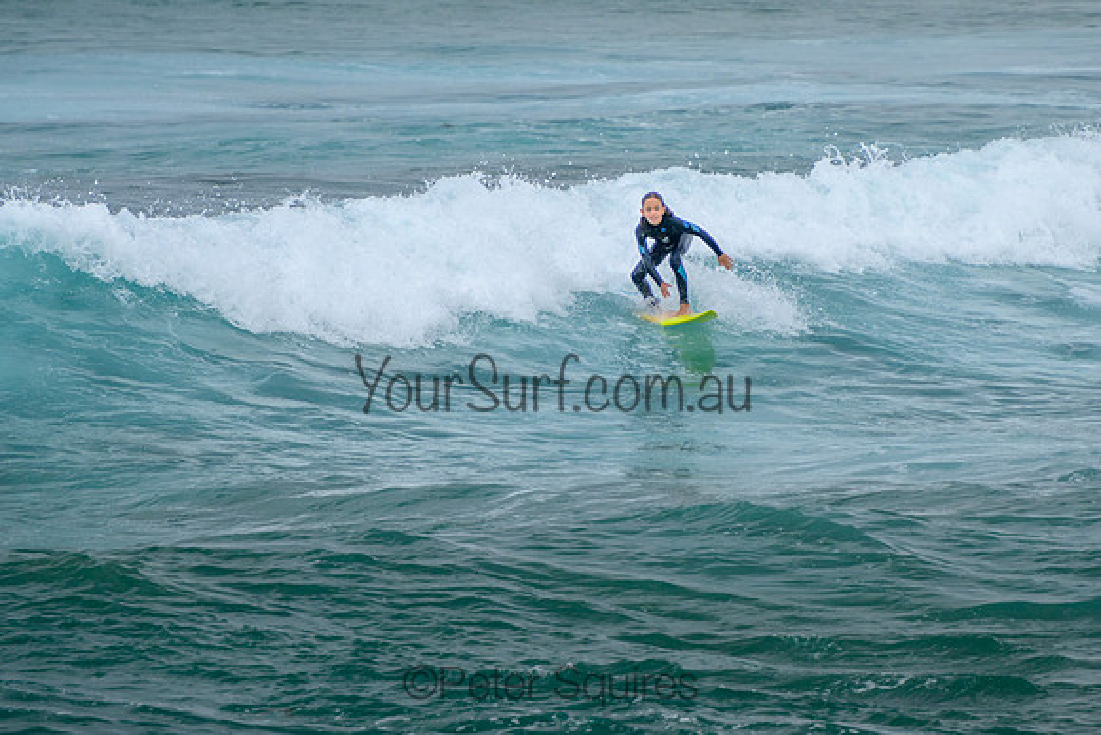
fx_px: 16826
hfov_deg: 3.7
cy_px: 232
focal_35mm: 550
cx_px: 635
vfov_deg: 2.5
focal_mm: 400
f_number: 5.6
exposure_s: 1/2000
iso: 500
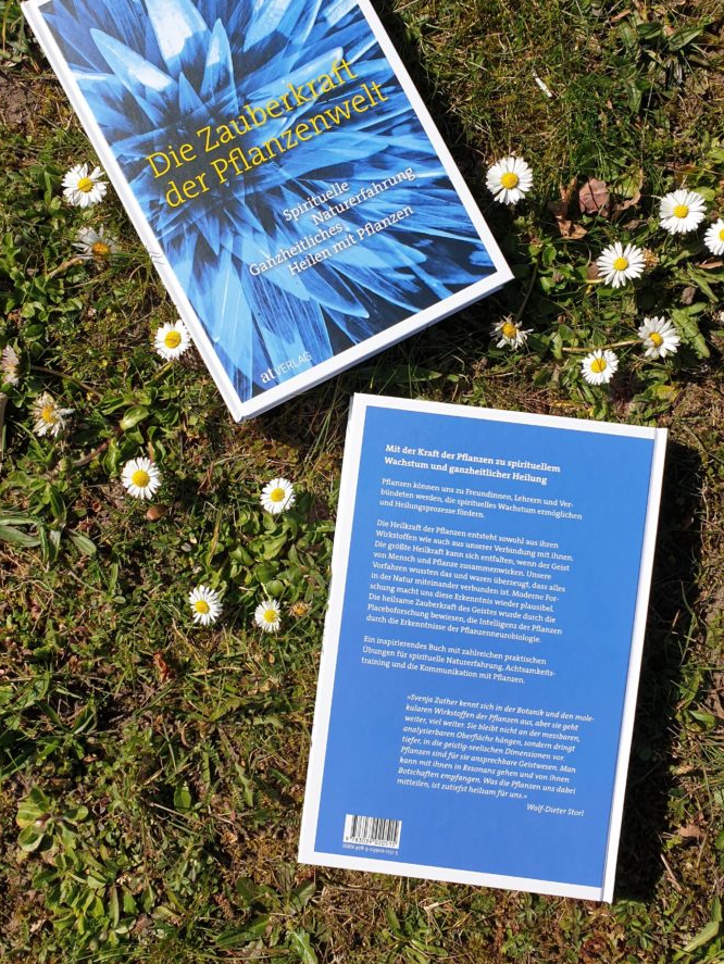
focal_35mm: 30
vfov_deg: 59.7
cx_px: 350
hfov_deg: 46.8
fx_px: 836
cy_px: 410
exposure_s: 1/1938
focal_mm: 4.3
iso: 50
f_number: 2.4
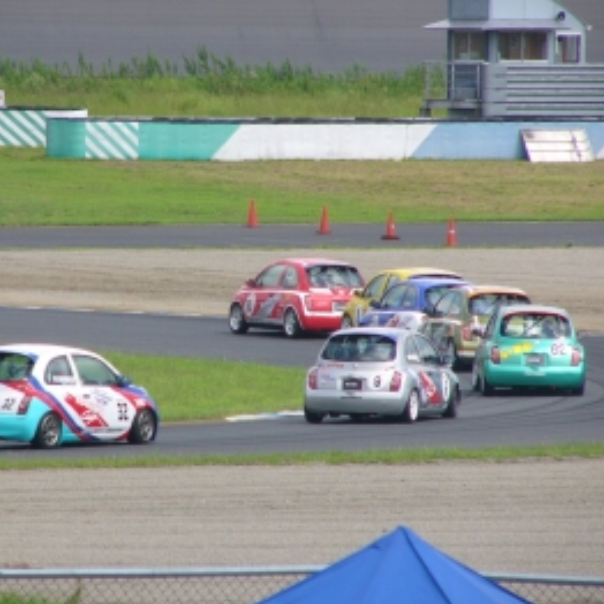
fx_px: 10443
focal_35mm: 529
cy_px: 302
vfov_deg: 3.3
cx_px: 234
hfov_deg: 3.3
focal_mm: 72
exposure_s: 1/500
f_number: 3.7
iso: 50
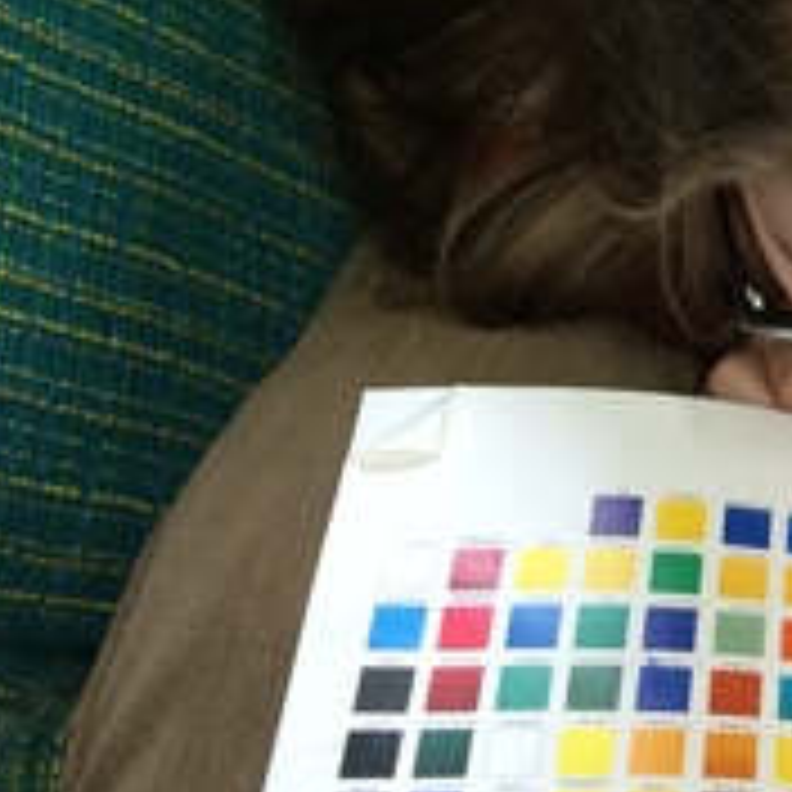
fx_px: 2407
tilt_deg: -62.5
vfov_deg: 17.0
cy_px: -378
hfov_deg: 18.0
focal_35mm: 93
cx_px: 873
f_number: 2.2
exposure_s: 1/33
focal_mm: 4.15
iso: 160
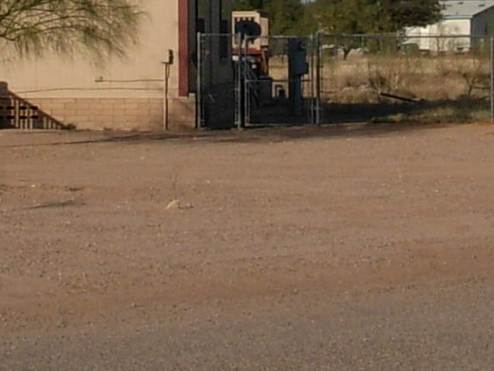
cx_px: 198
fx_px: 2726
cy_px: -157
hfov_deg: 10.4
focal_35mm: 191
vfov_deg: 7.7
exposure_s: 1/966
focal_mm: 6.3
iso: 79
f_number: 4.9
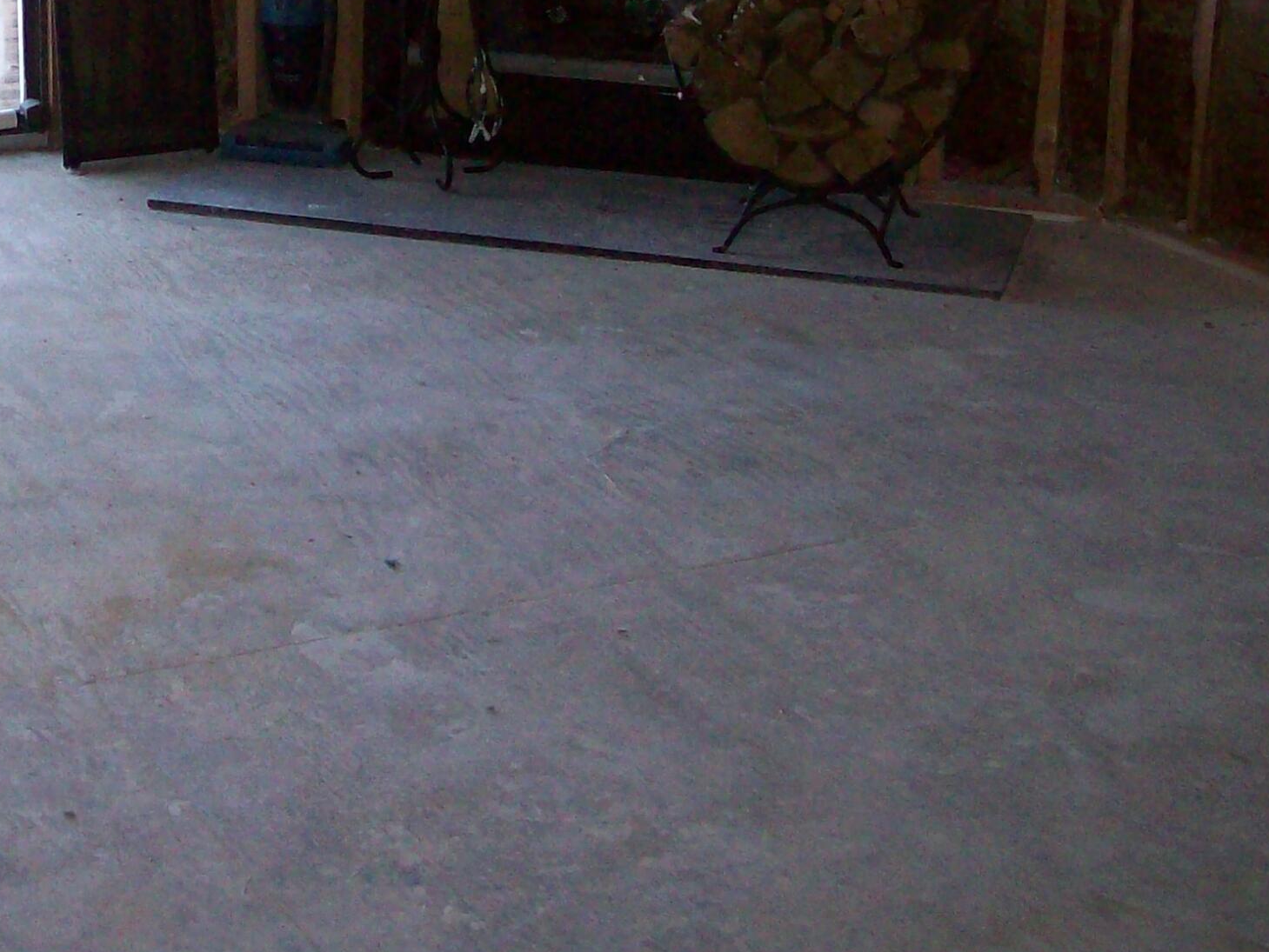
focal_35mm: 74
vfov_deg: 19.4
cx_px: 94
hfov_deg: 25.4
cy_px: 32
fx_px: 2713
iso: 200
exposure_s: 1/93.5
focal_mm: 6
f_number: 2.7
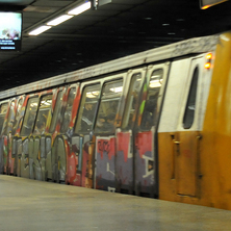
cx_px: 139
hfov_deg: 16.1
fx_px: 818
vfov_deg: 16.0
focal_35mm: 108
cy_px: 49
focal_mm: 27
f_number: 3.5
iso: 1250
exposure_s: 1/60
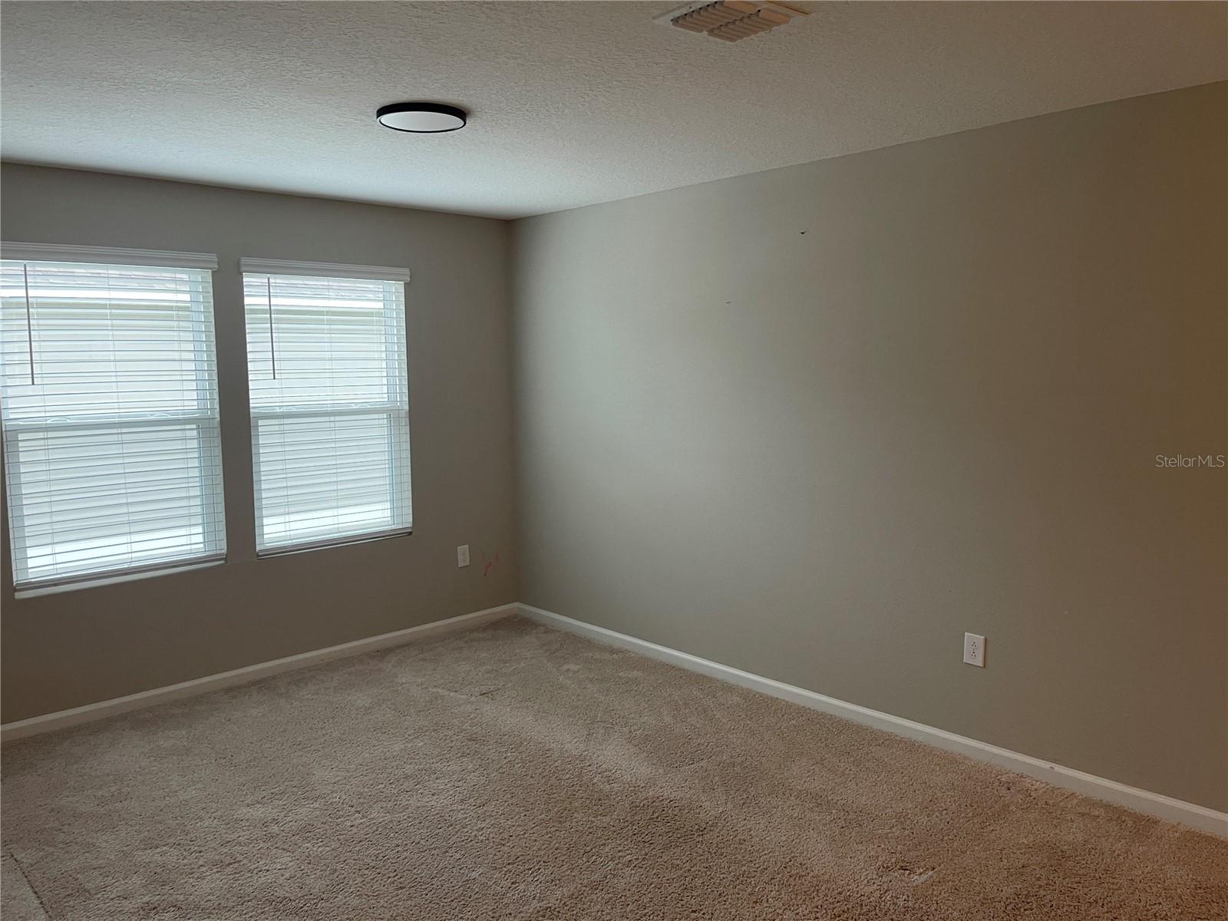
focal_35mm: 25
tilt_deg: -7.0
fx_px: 887
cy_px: 460
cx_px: 614
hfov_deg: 69.4
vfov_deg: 54.9
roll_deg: +0.3
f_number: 1.6
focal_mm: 5.1
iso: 125
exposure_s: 1/60
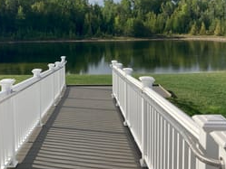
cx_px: 84
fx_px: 294
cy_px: 53
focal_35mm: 45
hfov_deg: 41.7
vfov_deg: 31.9
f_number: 1.8
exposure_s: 1/2825
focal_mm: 3.99
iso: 20
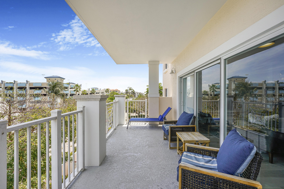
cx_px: 142
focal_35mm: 14
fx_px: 110
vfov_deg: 81.2
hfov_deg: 104.2
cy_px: 94
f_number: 8
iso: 250
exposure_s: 1/400
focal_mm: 14
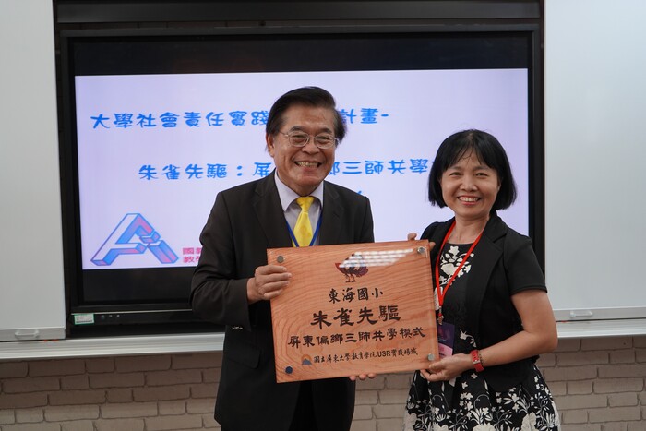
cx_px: 323
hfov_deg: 39.6
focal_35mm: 50
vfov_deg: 27.0
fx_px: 897
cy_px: 216
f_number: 4.5
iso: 1000
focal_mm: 50
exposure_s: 1/160
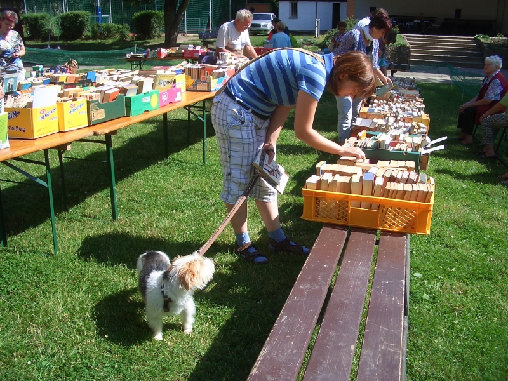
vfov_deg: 40.7
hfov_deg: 52.6
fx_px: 514
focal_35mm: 35
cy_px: 190
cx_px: 254
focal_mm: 5.8
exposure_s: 1/400
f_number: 4.3
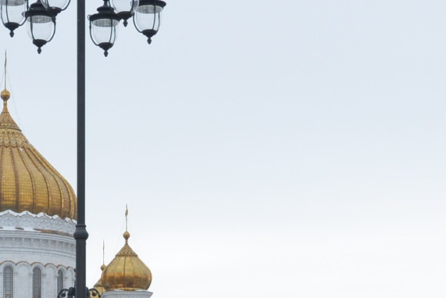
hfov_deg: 13.1
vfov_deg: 8.6
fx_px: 1945
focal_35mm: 157
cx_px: 171
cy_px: 440
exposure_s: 1/125
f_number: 7.1
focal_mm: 35
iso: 500
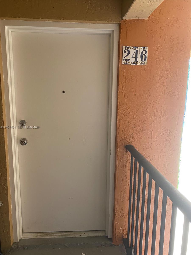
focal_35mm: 26
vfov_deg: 67.3
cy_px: 128
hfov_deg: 53.1
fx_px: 191
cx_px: 96
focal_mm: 4.25
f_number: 1.8
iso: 125
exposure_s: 1/87
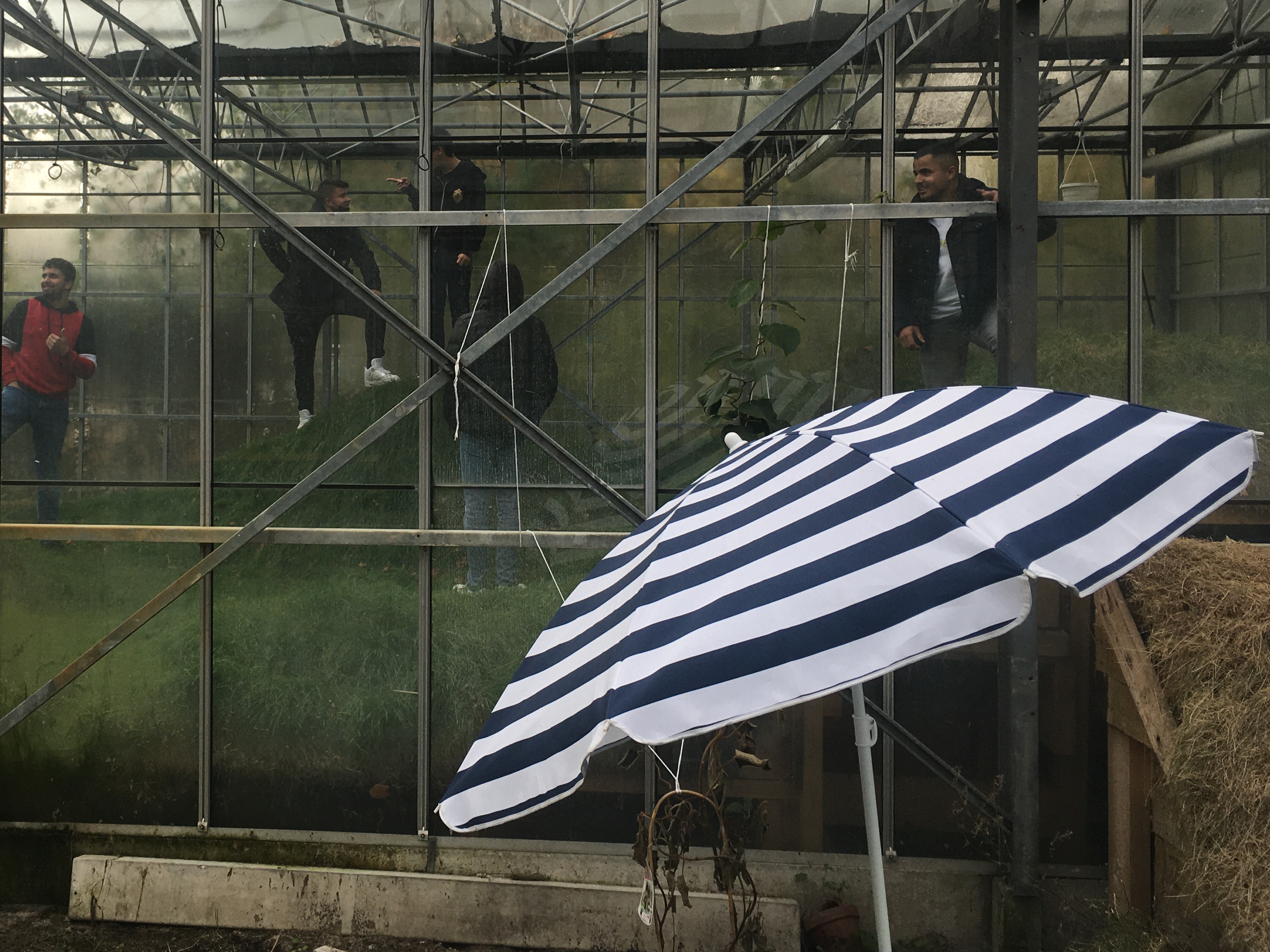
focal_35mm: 39
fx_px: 1431
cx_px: 419
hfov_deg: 47.1
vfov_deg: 36.5
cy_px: 338
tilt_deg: +1.1
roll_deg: -0.1
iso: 25
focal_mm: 4.15
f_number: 2.2
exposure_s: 1/336
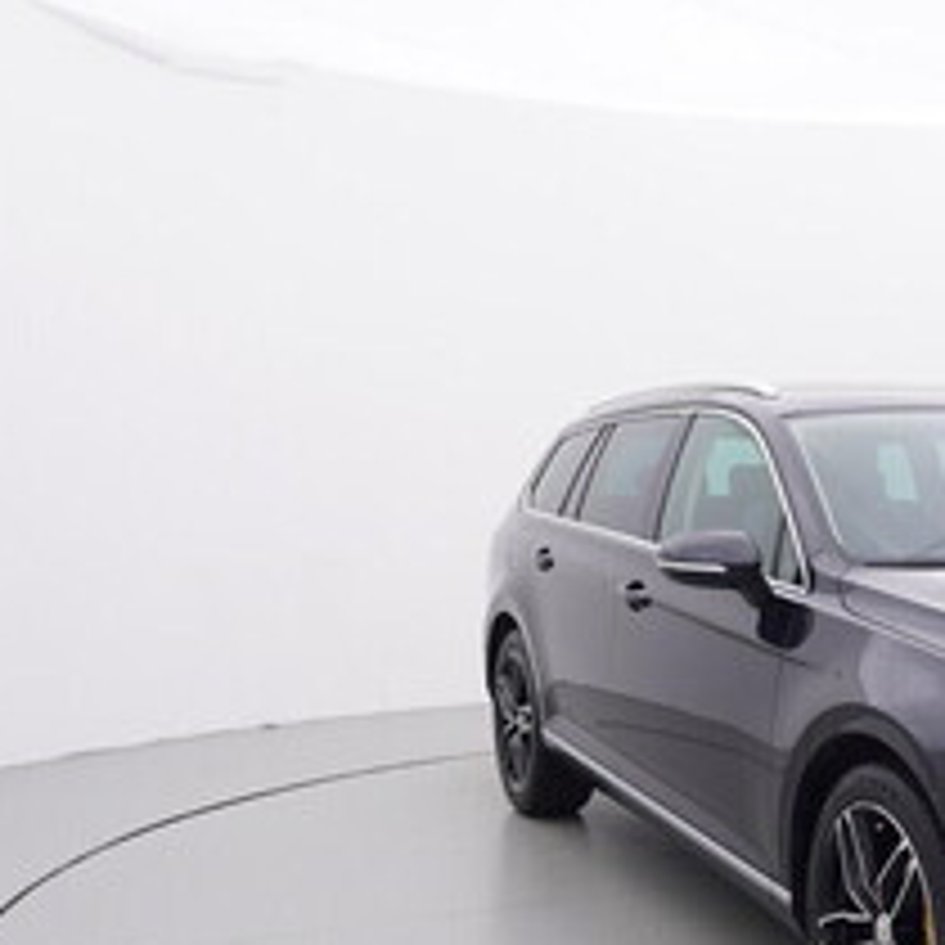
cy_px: 709
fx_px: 1548
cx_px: 889
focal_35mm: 50
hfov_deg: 31.9
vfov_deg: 33.3
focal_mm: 15
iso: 200
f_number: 5
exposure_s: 1/80
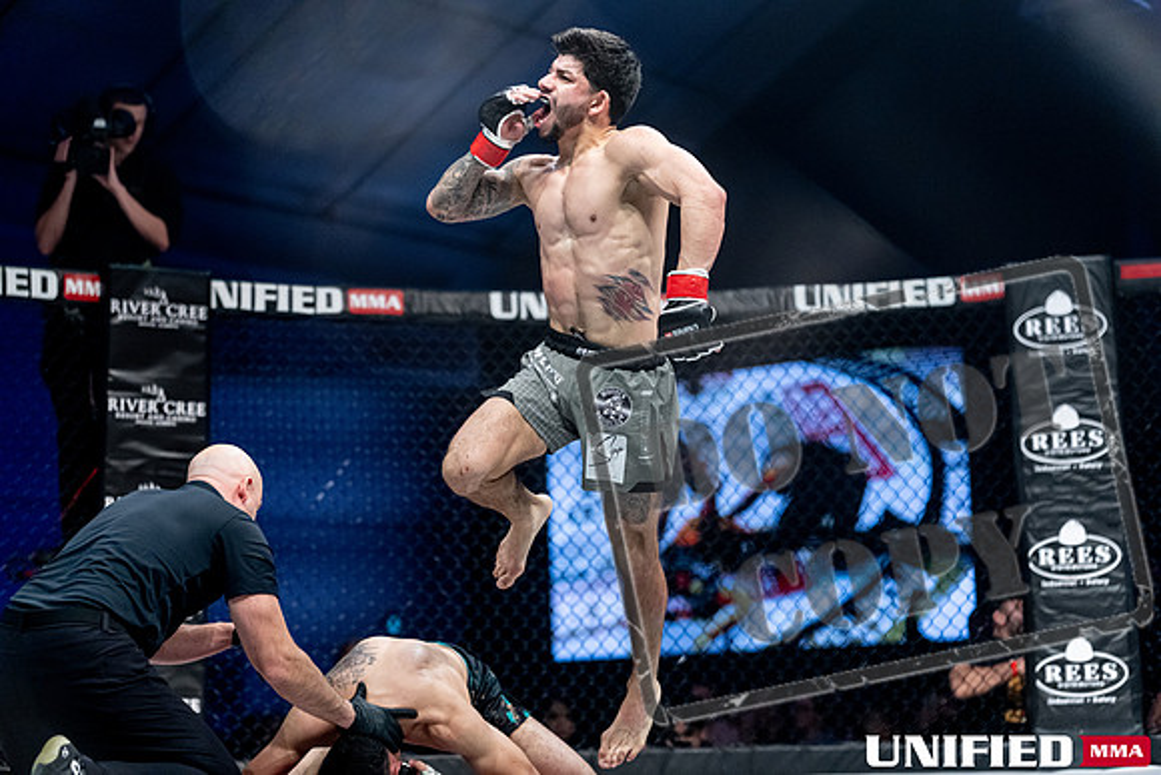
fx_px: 2258
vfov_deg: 19.5
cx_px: 580
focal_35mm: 70
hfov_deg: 28.8
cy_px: 388
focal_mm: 70
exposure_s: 1/1250
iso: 3200
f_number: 2
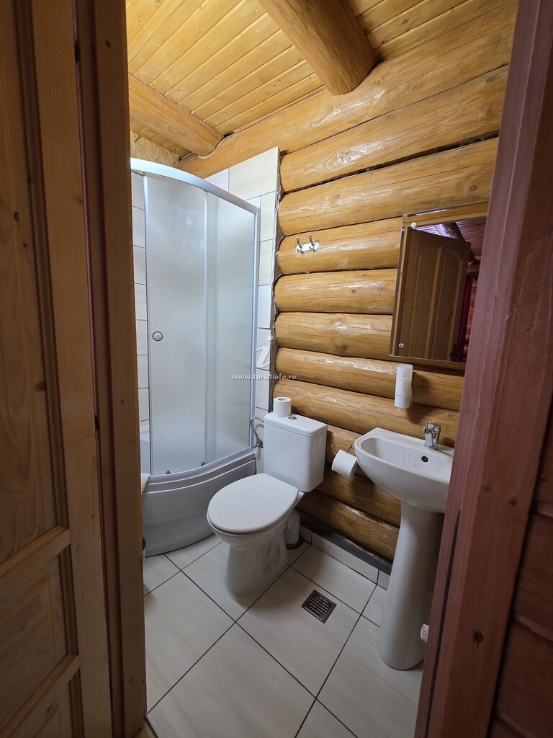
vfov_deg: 106.2
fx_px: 277
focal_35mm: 13
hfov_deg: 89.9
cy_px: 369
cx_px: 276
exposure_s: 1/50
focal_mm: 2.2
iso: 200
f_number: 1.9
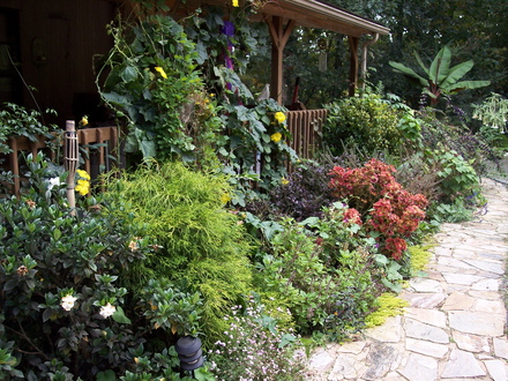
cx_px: 254
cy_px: 190
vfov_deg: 36.8
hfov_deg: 47.9
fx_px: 572
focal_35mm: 39
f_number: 3.4
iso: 100
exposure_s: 1/125
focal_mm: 8
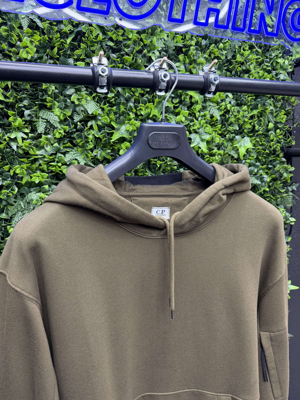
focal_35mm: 24
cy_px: 200
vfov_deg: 71.6
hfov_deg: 56.8
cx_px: 150
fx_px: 277
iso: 250
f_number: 1.78
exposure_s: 1/50
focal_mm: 6.76
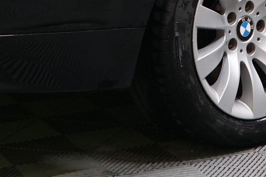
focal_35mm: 160
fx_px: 1182
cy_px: -153
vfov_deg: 8.2
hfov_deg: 12.8
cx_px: 205
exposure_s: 1/50
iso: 800
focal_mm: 30
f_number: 4
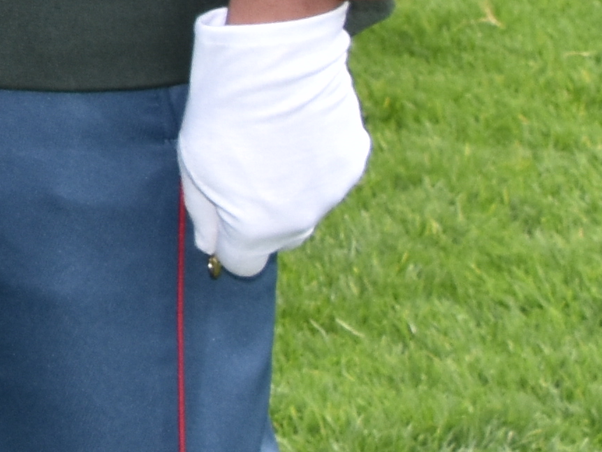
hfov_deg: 7.0
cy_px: -685
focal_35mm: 261
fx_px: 4540
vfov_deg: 5.5
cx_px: -1025
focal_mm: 26
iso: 200
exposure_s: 1/200
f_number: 14
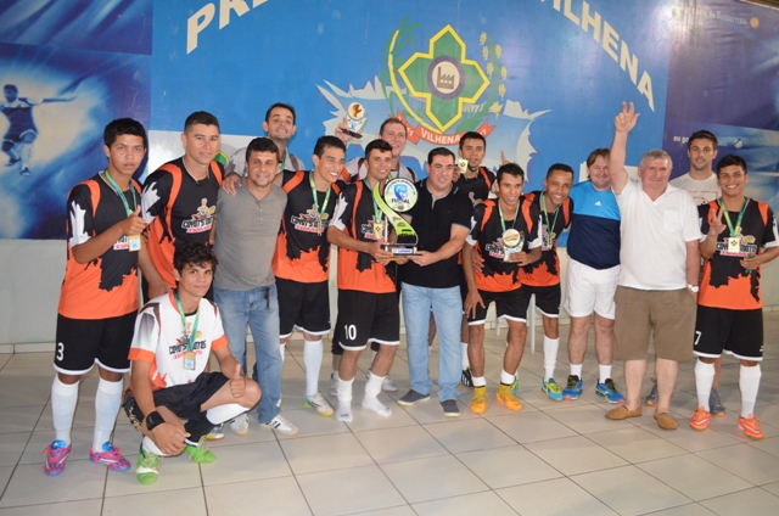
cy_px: 258
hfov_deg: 67.5
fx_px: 583
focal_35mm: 27
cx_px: 390
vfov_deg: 47.7
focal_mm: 18
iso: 2800
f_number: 3.5
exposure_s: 1/60
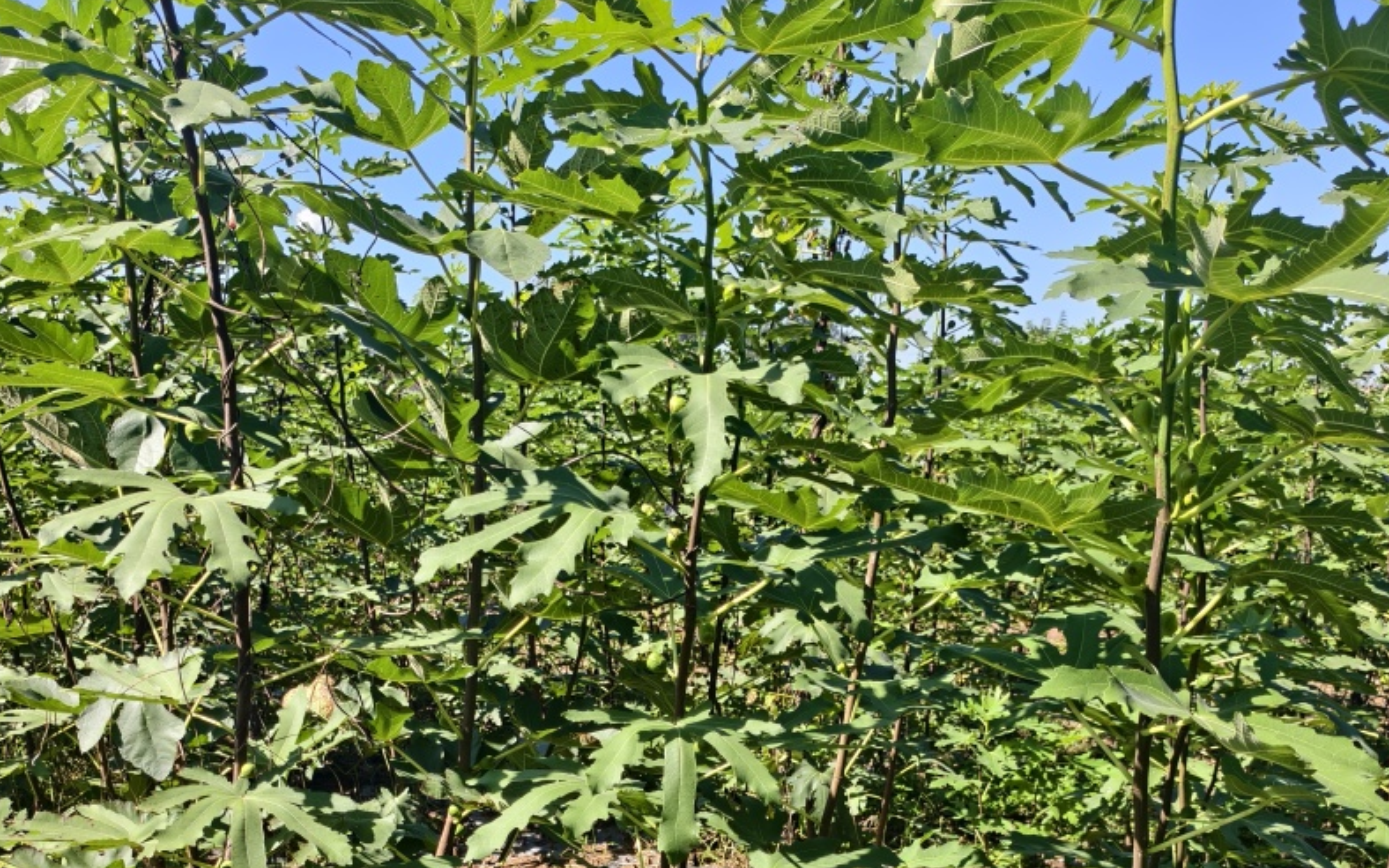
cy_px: 862
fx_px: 1250
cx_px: 693
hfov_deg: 58.1
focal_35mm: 33
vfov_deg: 34.9
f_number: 1.57
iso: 72
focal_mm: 5.6
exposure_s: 1/1748
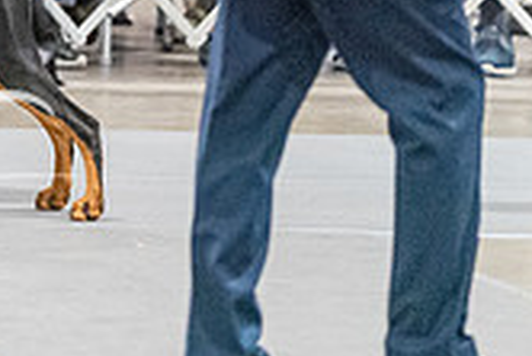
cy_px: -194
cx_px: -266
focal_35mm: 635
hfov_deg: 3.2
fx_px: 9392
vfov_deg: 2.2
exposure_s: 1/320
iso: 12800
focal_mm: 182
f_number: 2.8
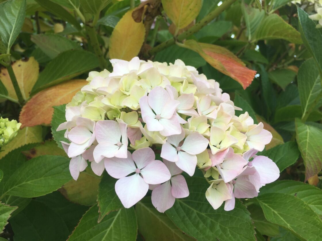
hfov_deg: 61.7
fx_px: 270
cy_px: 120
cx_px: 161
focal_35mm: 29
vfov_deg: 48.2
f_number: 2.2
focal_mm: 4.15
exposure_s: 1/330
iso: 25
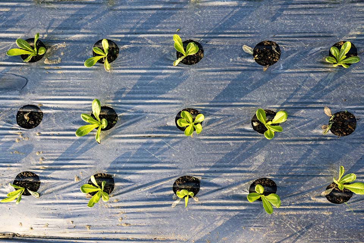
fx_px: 243
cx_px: 182
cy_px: 122
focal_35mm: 24
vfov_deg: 53.1
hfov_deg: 73.7
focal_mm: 24
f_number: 5.6
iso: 400
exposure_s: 1/250
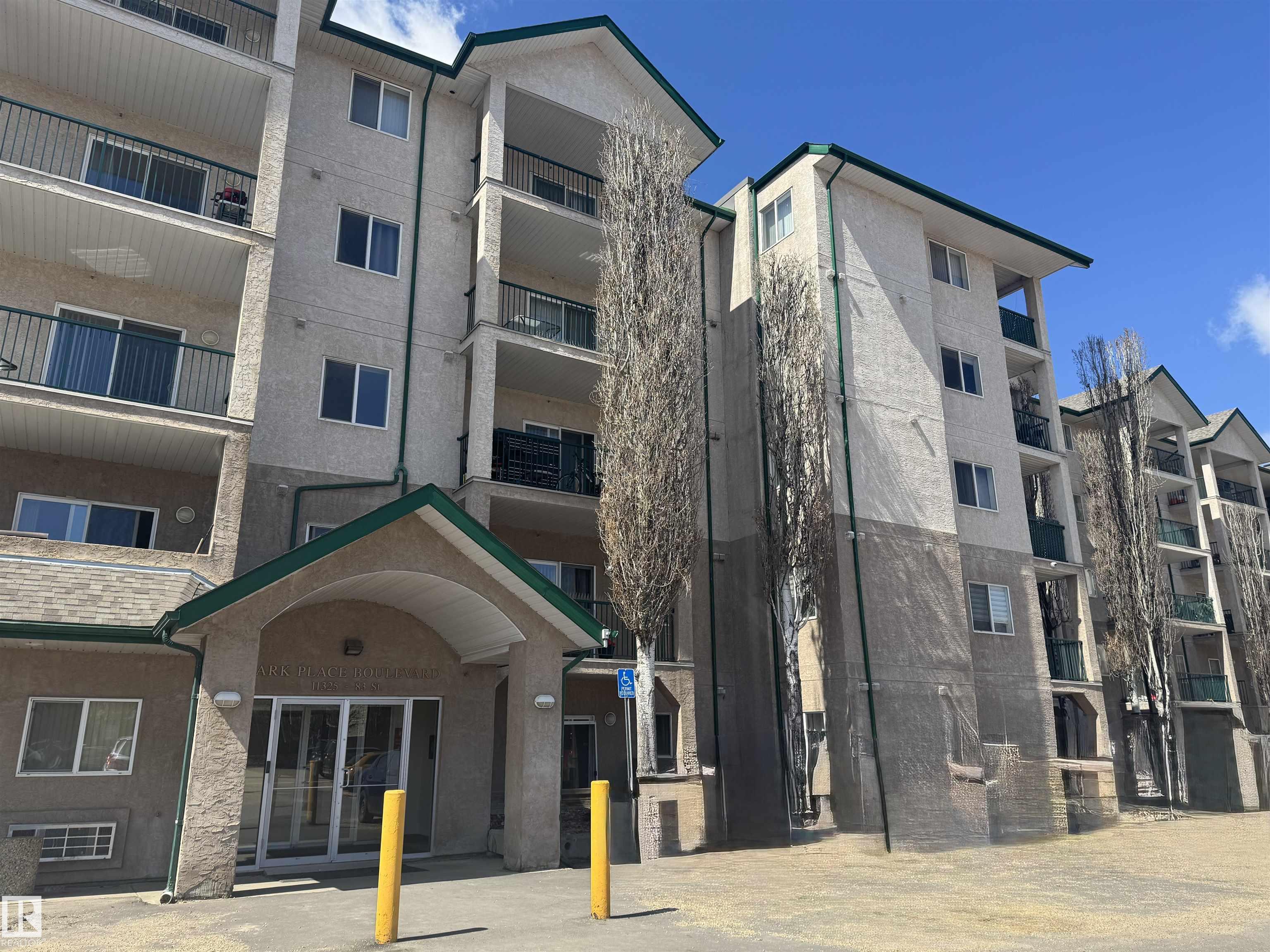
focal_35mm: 24
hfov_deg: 71.6
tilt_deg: +17.4
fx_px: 881
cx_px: 635
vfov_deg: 56.8
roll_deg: +1.0
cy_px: 476
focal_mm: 6.76
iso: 80
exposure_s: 1/2833
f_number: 1.78
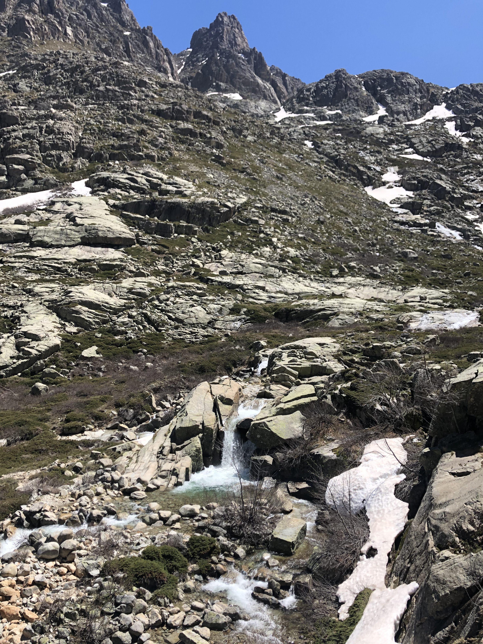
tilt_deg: +2.0
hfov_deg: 49.7
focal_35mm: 28
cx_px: 242
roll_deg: -1.8
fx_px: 521
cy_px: 322
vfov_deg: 63.4
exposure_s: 1/1715
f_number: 1.8
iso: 20
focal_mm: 4
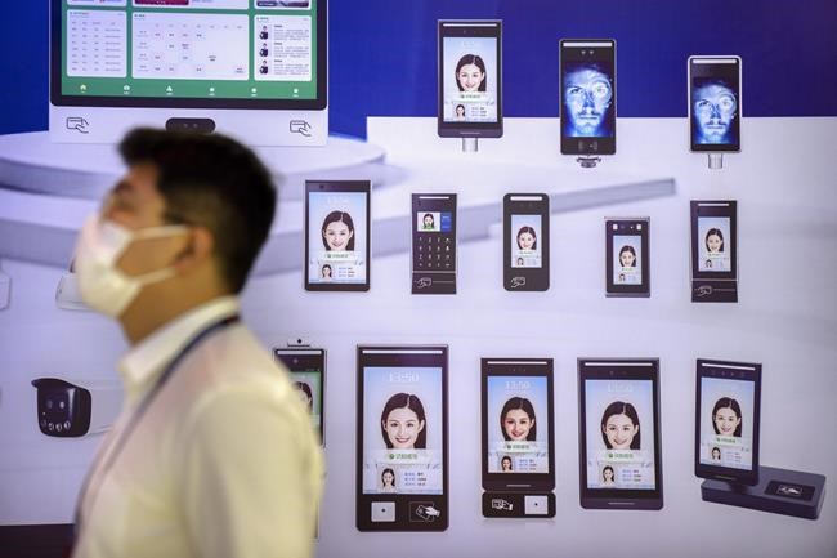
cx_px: 418
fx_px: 1627
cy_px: 279
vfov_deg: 19.4
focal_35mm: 70
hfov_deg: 28.9
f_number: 2.8
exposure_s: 1/640
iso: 800
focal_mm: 70
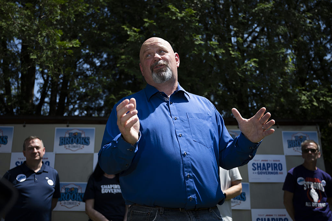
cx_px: 166
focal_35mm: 35
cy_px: 110
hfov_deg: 54.4
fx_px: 323
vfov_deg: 37.9
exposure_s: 1/1000
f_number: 2.8
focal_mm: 35
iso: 64
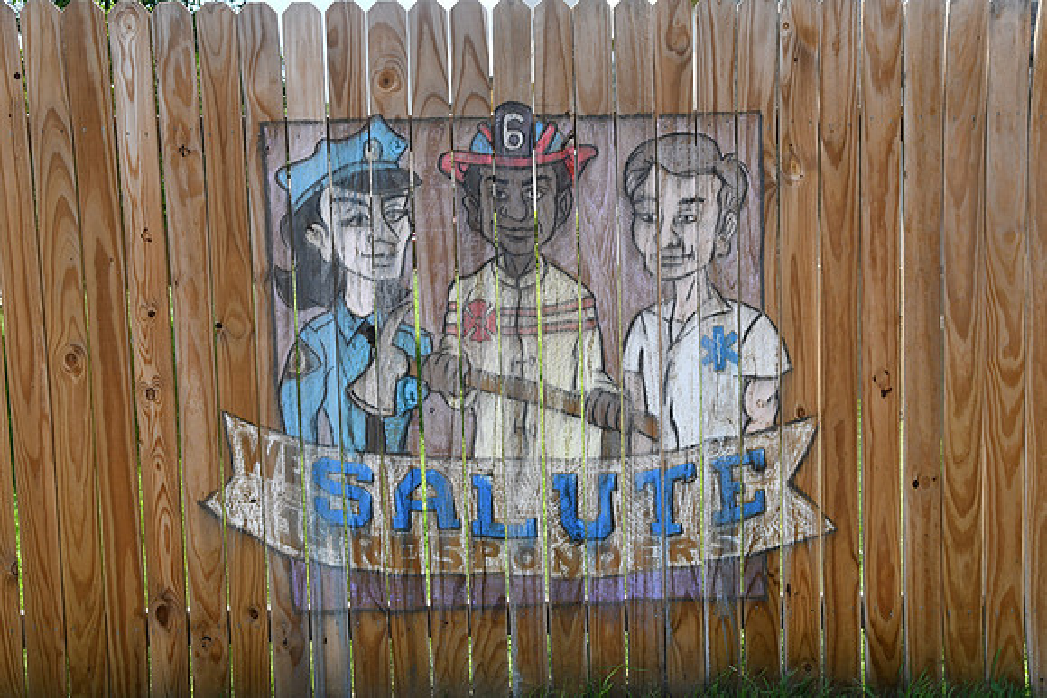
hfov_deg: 46.4
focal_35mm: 42
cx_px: 524
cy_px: 349
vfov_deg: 31.9
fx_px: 1222
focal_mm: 28
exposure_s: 1/125
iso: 125
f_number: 10
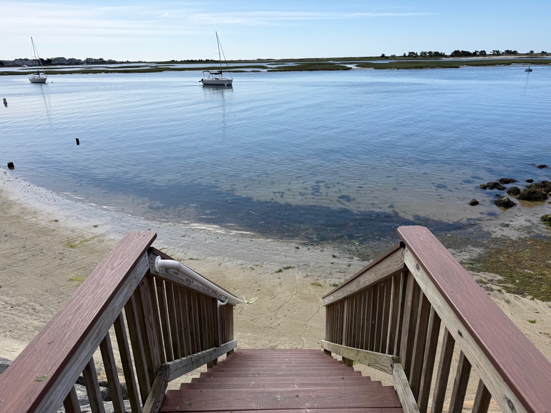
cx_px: 276
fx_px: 382
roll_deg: +1.6
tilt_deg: -20.3
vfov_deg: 56.8
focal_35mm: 24
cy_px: 206
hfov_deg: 71.6
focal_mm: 6.76
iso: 80
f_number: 1.78
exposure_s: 1/5319
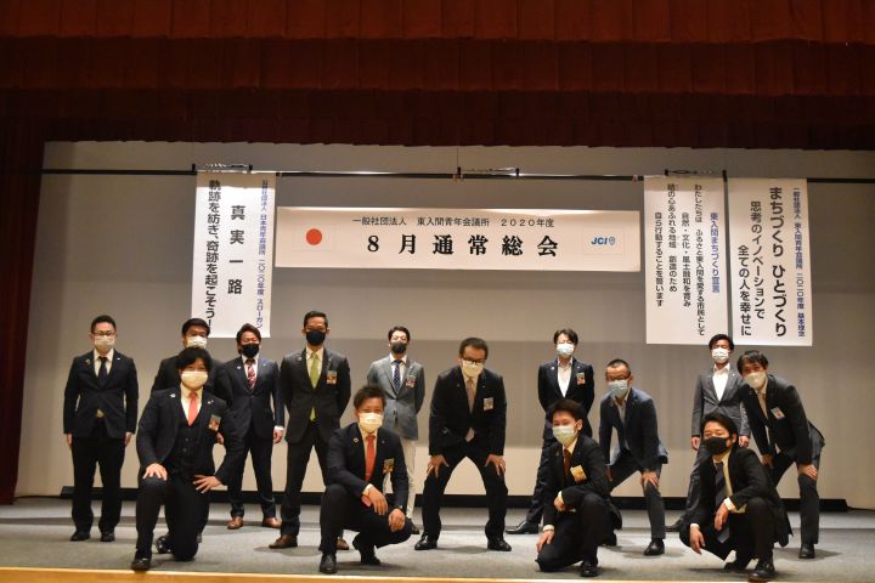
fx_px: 1057
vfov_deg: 30.8
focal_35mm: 44
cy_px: 292
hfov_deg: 45.0
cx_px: 438
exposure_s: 1/250
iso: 6400
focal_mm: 29
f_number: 5.6
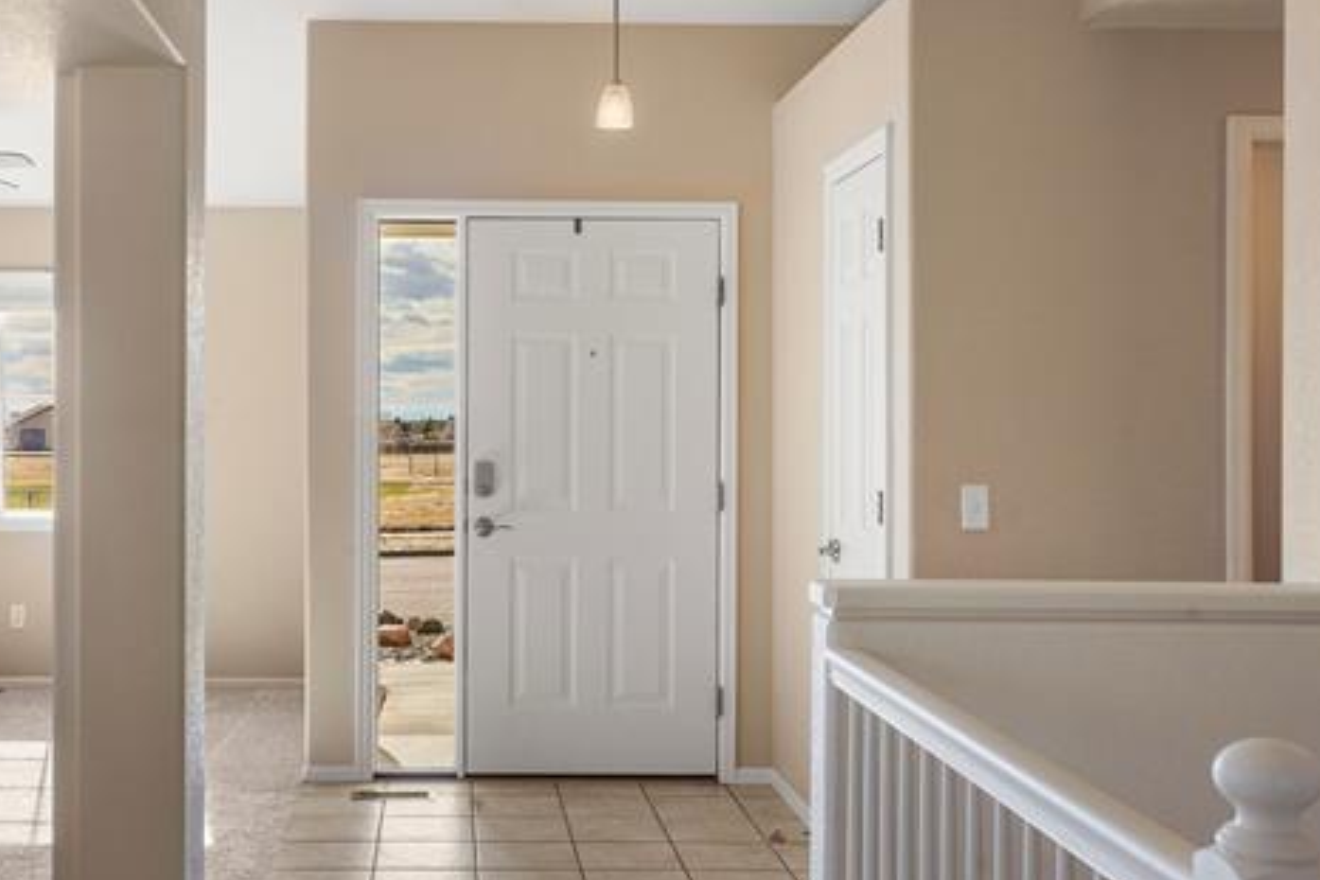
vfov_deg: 30.5
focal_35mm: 44
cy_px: 412
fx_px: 1613
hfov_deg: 43.9
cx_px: 454
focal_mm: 32
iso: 800
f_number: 11
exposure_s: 1/60
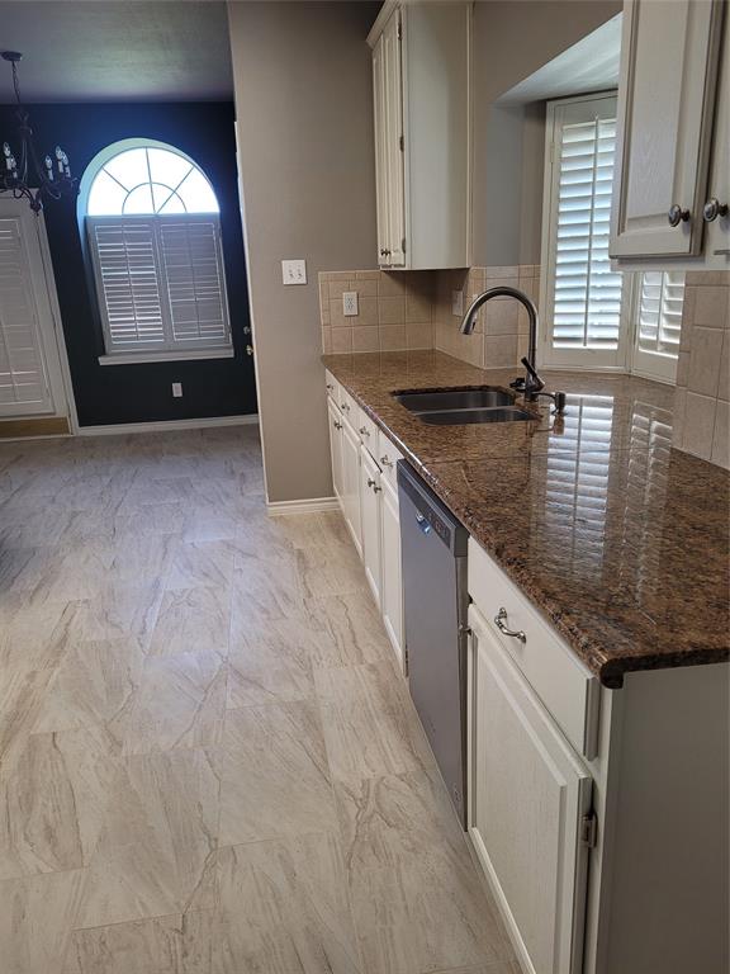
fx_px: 731
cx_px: 365
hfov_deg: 53.1
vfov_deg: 67.3
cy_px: 487
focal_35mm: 26
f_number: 1.8
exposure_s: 1/120
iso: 100
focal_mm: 5.4
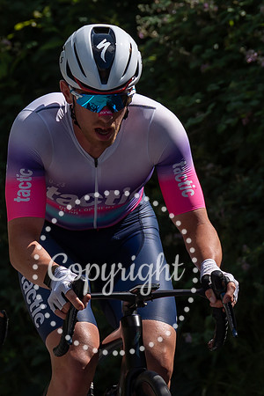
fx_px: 8965
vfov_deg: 2.5
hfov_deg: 1.7
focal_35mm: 815
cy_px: 73
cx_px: 68
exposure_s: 1/1600
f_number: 4.5
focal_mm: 200
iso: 100
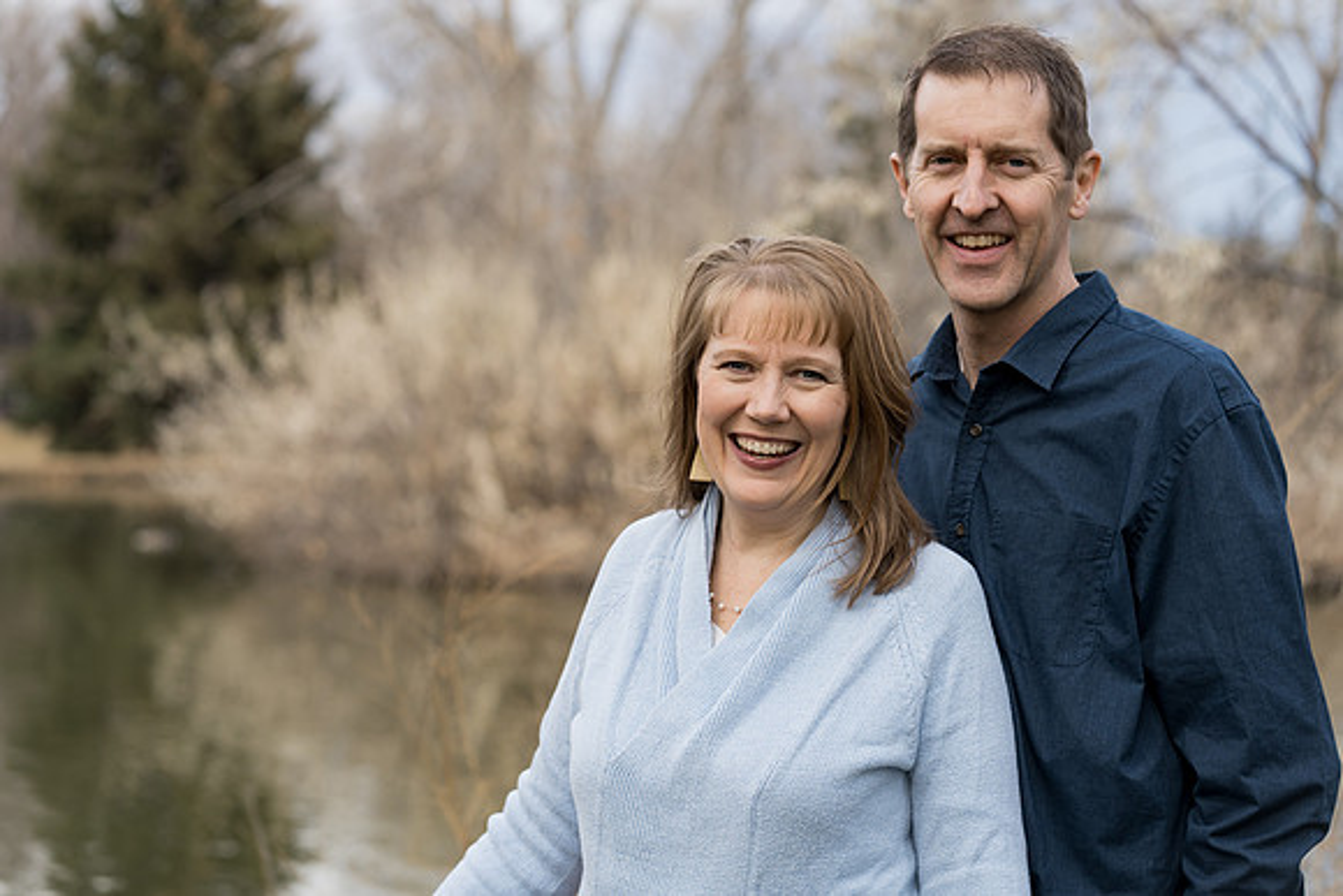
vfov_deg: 16.1
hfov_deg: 23.9
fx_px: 3172
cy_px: 448
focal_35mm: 85
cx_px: 672
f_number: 4
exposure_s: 1/250
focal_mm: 85
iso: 200
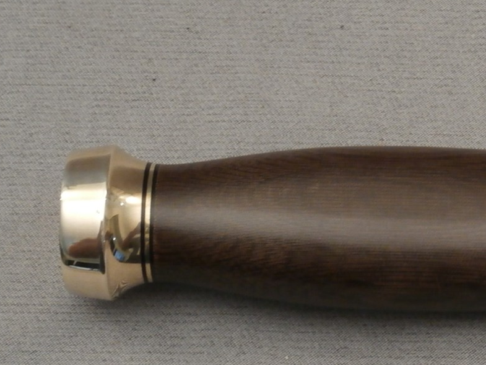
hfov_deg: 17.7
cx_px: 407
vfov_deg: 13.4
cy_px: 244
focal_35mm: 110
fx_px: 1545
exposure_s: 1/13
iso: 400
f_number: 4.2
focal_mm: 10.76
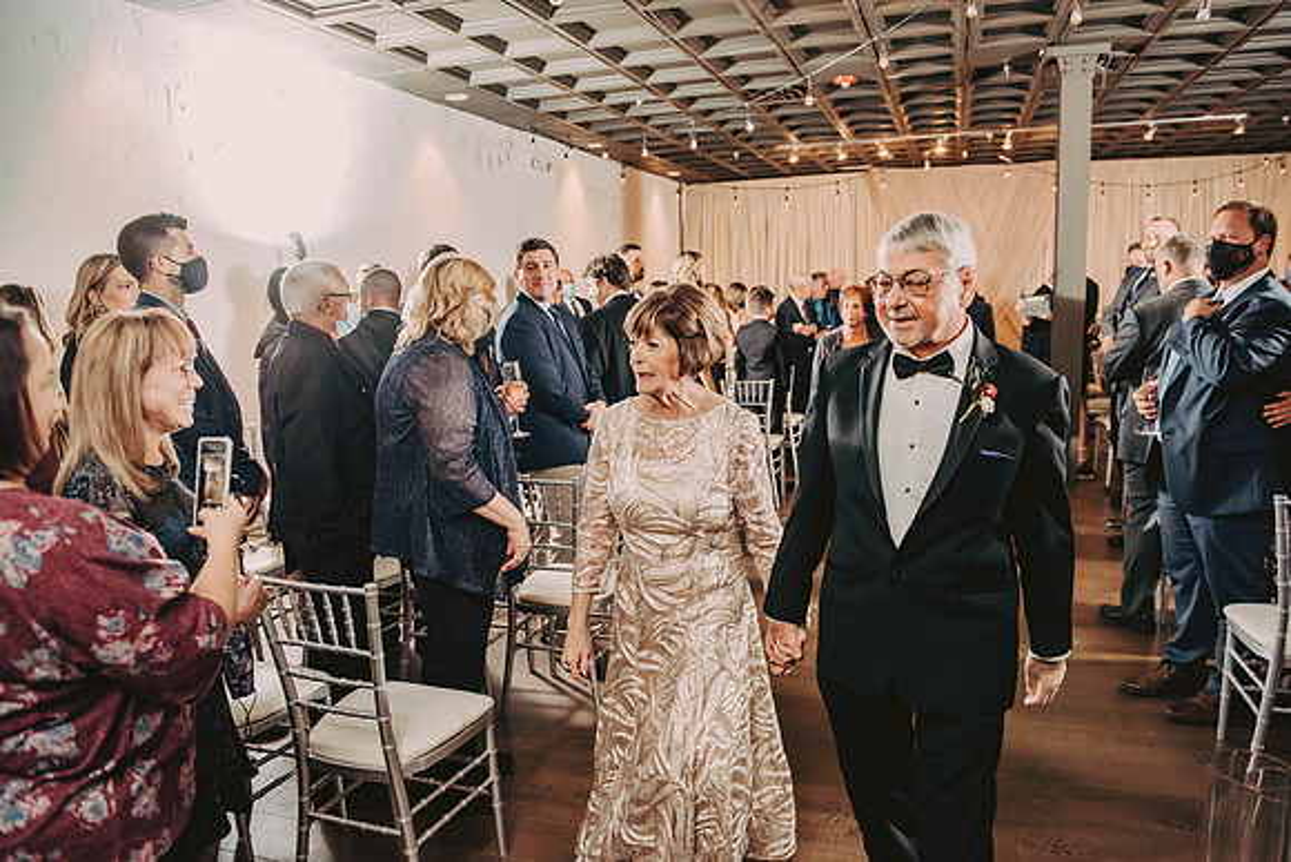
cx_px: 646
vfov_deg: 49.6
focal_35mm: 26
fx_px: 933
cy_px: 431
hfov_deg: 69.4
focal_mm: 26
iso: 2000
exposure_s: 1/250
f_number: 3.2
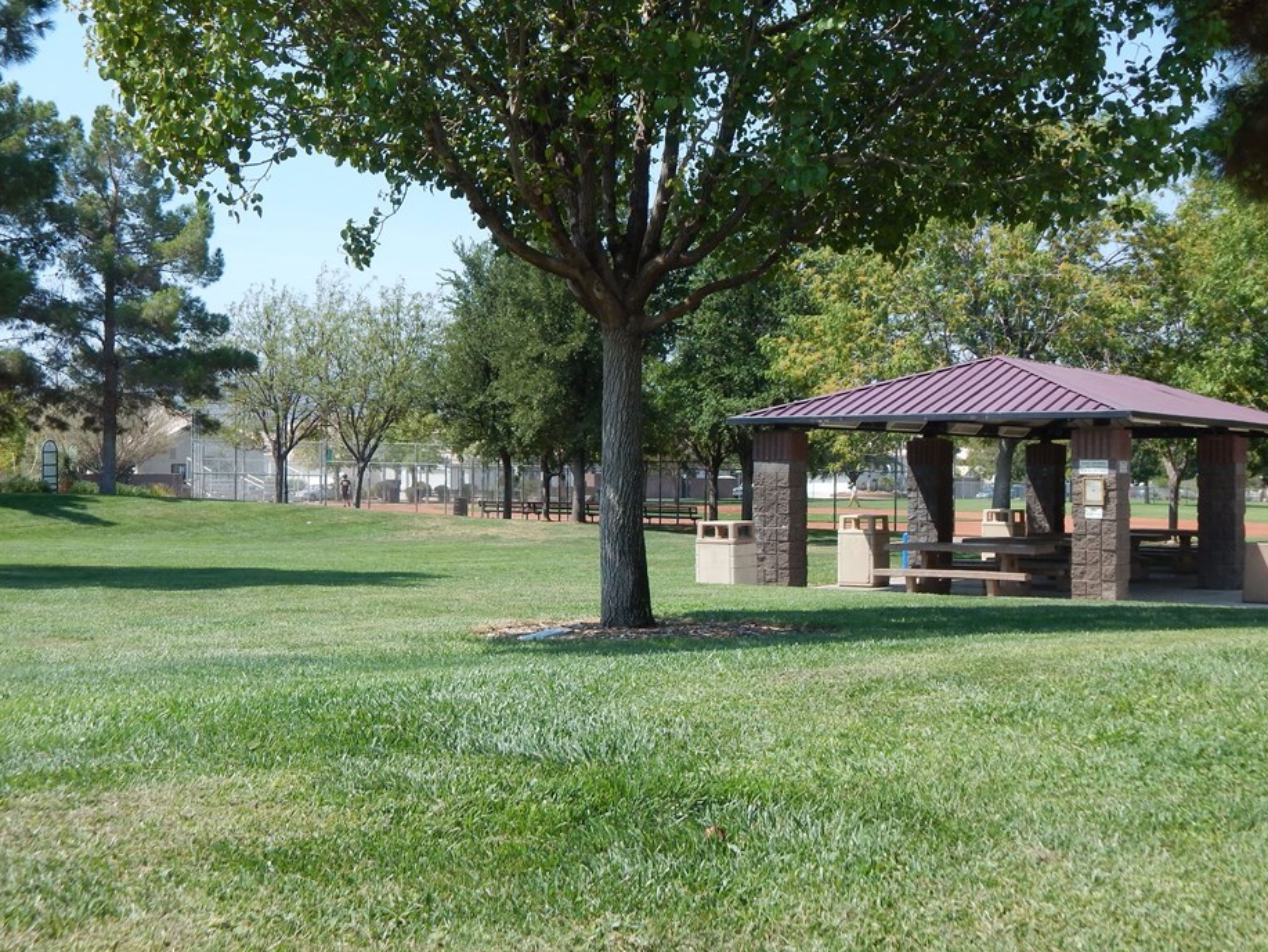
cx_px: 633
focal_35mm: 48
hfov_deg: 39.7
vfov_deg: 30.3
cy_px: 504
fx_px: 1758
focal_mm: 7.7
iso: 125
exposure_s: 1/800
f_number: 3.6
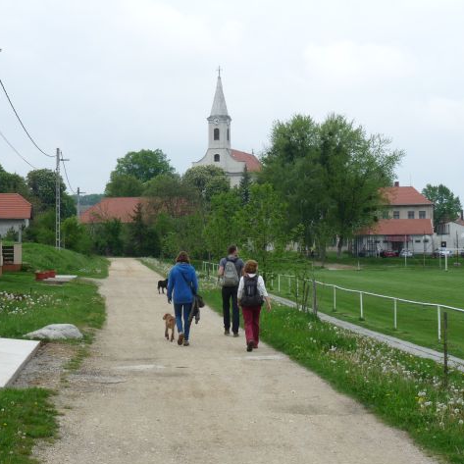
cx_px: 258
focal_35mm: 73
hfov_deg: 23.7
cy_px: 234
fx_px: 1107
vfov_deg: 23.7
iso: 100
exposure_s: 1/250
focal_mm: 10.8
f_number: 5.6
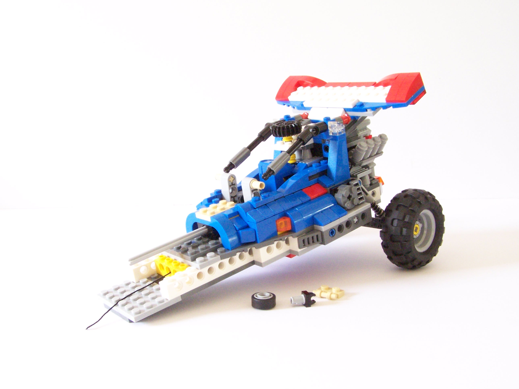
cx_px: 260
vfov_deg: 37.7
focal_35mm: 38
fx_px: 570
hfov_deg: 49.0
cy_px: 194
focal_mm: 6.3
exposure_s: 1/15
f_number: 6.3
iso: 400
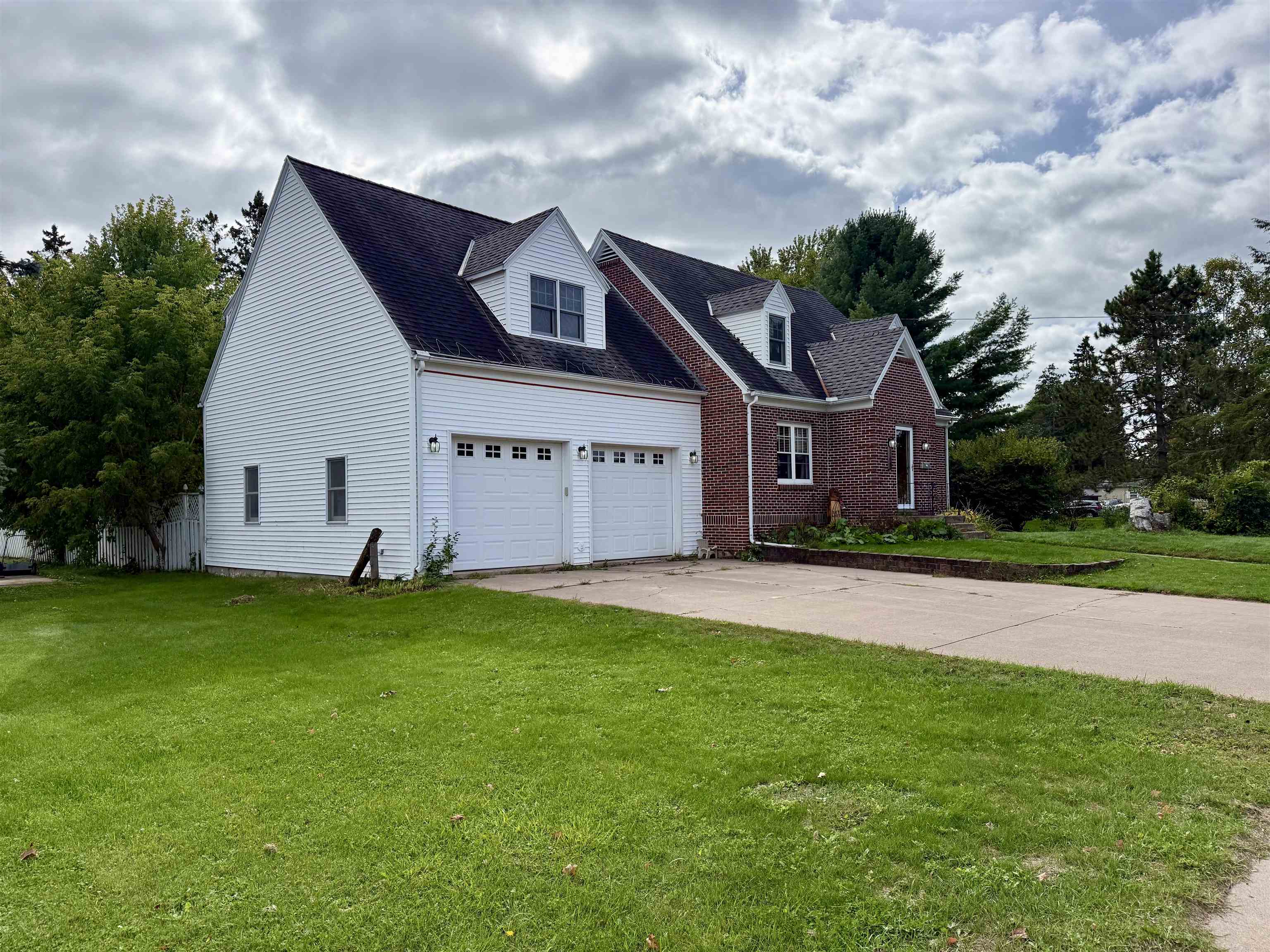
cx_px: 635
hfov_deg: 71.6
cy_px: 476
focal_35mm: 24
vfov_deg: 56.8
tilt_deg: +2.5
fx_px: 881
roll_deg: +1.0
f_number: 1.78
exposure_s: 1/6173
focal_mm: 6.76
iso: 100
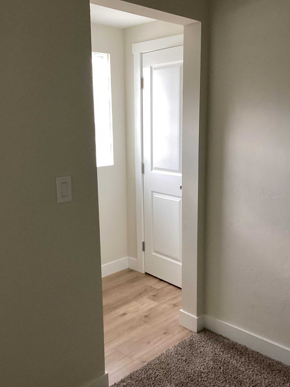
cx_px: 136
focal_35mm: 34
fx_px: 380
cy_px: 192
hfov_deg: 41.8
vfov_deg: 54.0
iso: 160
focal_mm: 3.3
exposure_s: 1/60
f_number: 2.4
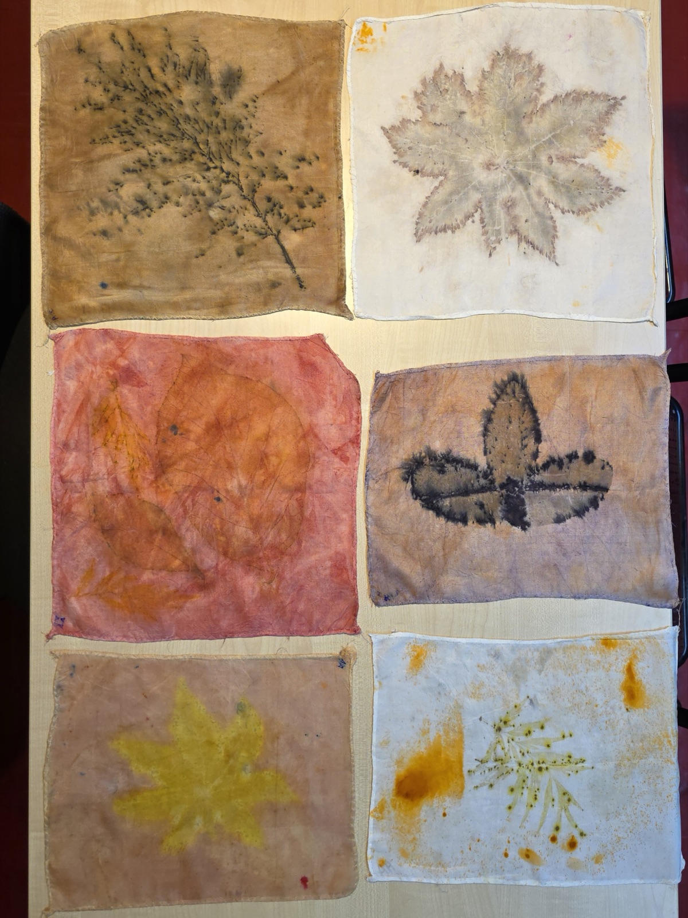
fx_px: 610
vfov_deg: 73.9
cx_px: 344
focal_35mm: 23
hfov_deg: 58.9
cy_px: 459
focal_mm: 6.3
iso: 160
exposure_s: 1/101
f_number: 1.7
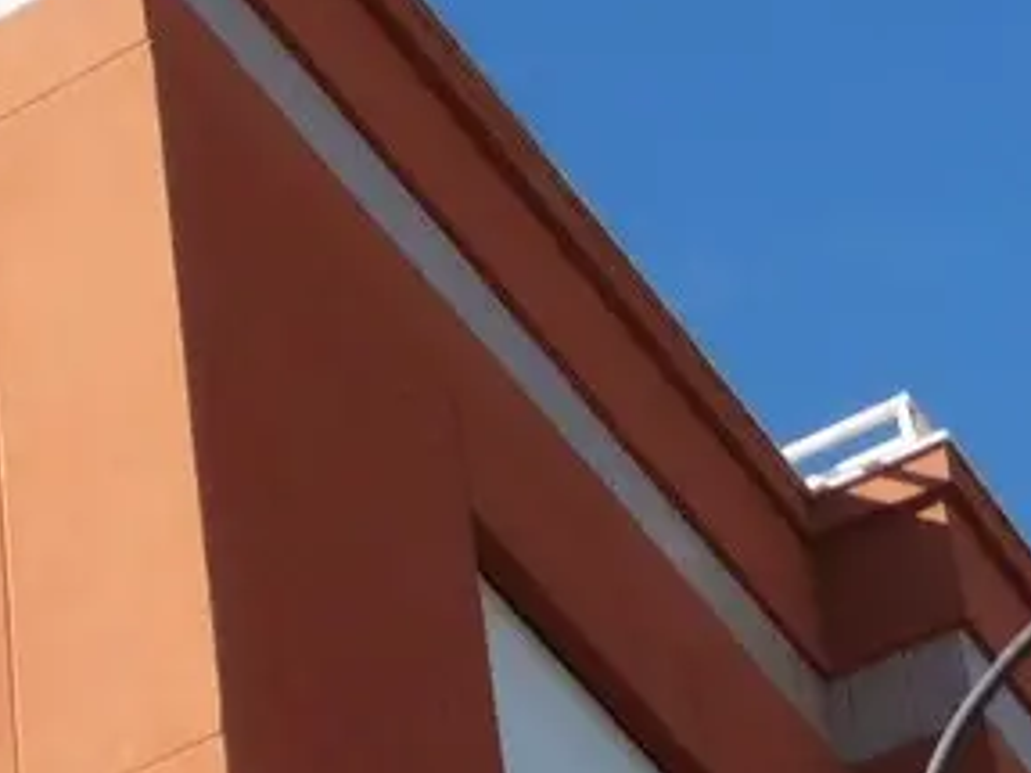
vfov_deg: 10.2
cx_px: -607
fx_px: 3989
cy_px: 1578
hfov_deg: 13.7
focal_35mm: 134
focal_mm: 5.4
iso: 100
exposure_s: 1/1000
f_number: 3.6
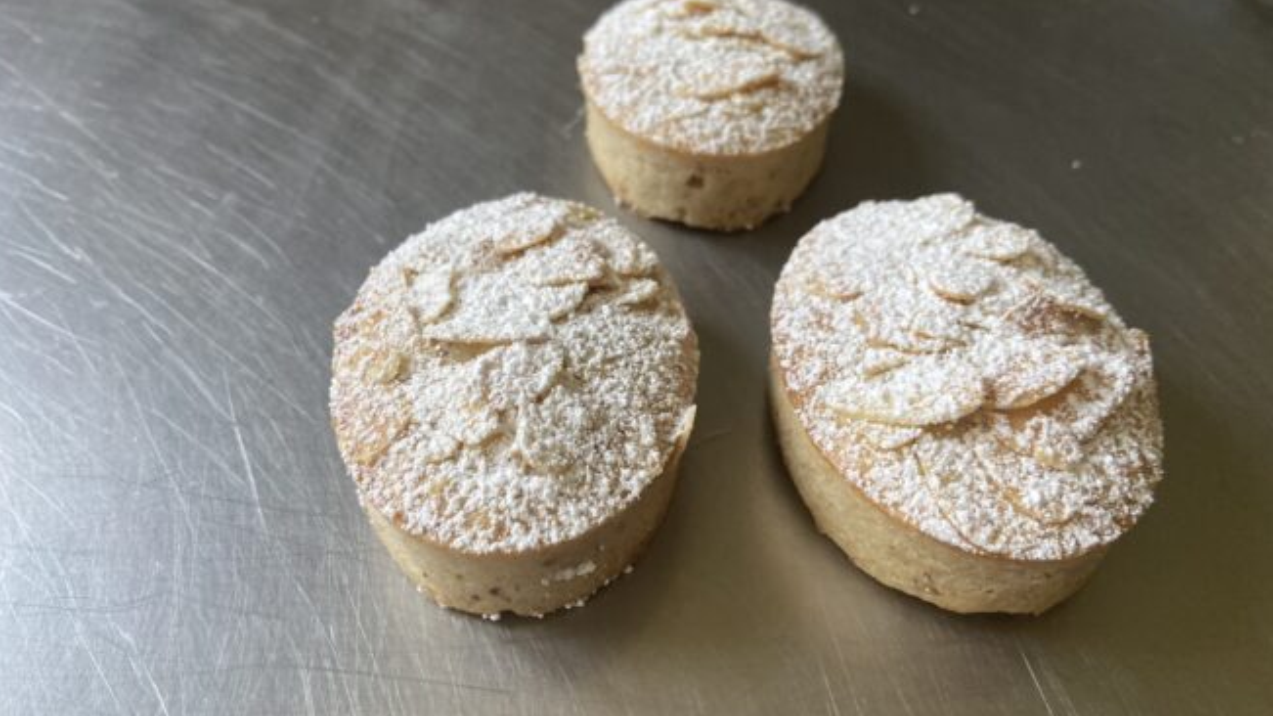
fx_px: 979
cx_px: 633
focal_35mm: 29
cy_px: 344
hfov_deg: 66.1
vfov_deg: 40.2
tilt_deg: -45.6
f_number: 1.8
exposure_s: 1/105
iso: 125
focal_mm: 4.25
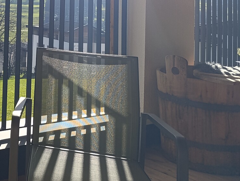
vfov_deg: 22.7
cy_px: -41
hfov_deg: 27.7
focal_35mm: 59
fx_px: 410
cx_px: -64
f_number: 1.6
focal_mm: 6.14
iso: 50
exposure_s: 1/418
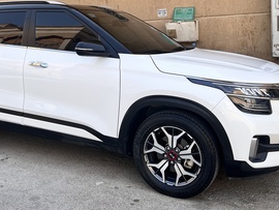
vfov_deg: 32.3
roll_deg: +2.7
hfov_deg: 42.6
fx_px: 355
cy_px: 50
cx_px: 105
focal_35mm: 44
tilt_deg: -3.6
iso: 50
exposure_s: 1/1468
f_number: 1.5
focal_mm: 5.7
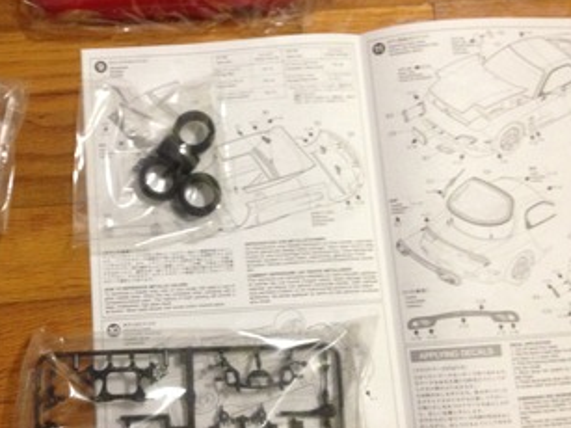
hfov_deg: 33.4
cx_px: 177
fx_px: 940
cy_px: 193
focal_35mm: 57
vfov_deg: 25.6
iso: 320
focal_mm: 4.28
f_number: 2.4
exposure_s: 1/20
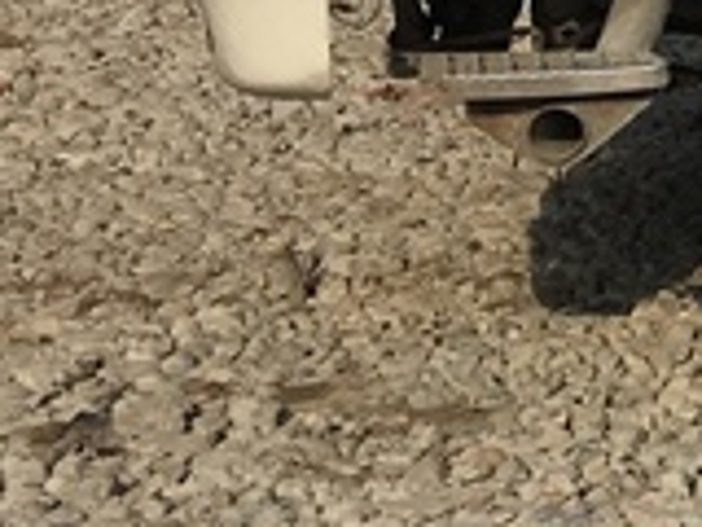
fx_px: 3671
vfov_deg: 7.7
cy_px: -668
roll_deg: +0.3
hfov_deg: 8.9
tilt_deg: -0.1
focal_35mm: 181
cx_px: 2119
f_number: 2.2
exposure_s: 1/2653
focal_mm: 4.15
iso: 25
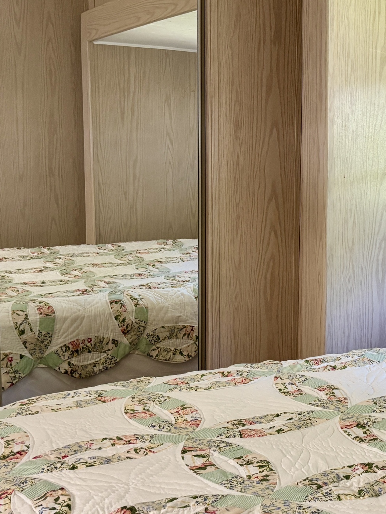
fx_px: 847
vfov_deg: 33.7
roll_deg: -0.6
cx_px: 328
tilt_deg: -10.1
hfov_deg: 25.1
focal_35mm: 57
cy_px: 287
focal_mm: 5.96
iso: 200
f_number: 1.6
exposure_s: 1/60
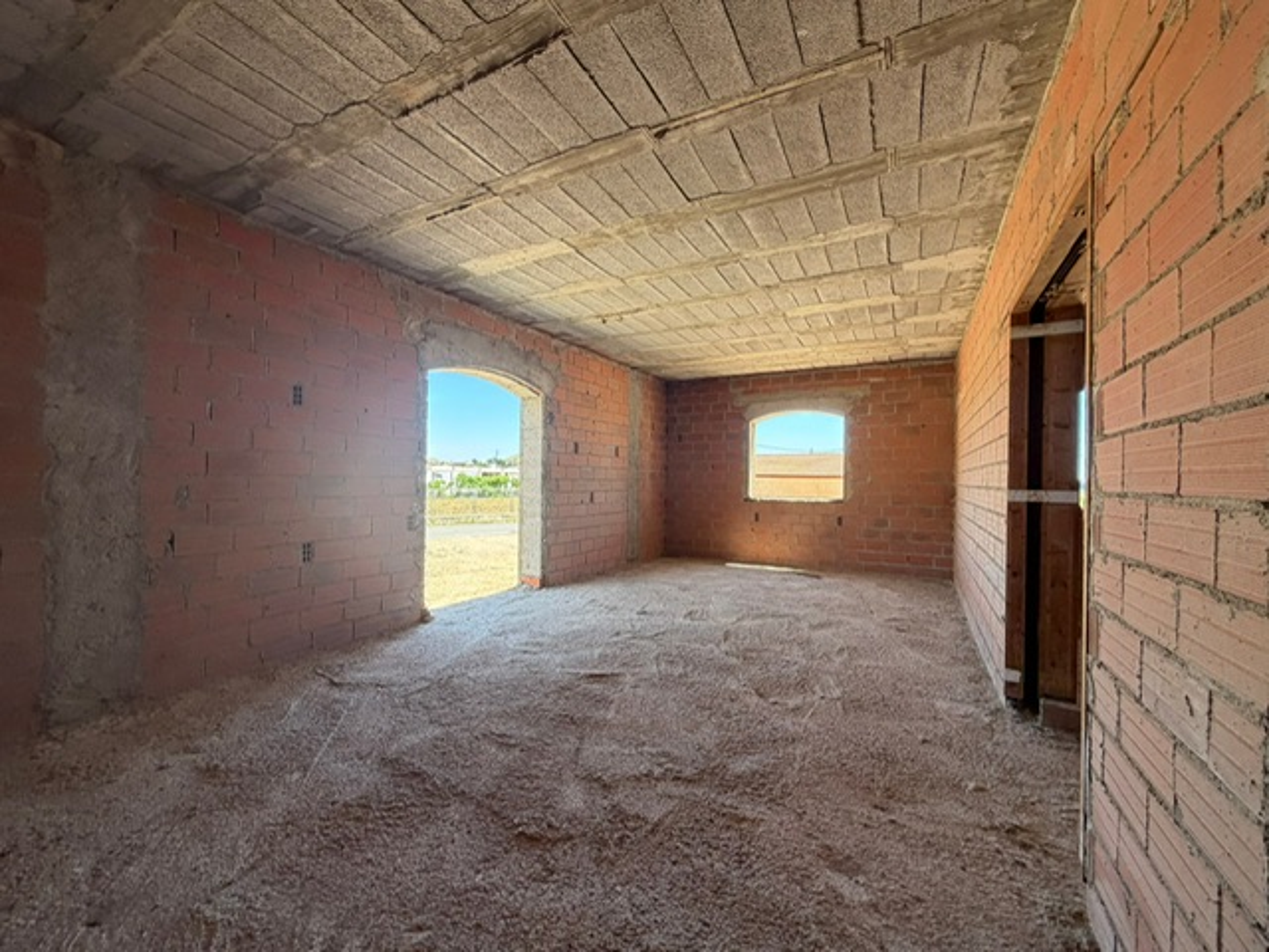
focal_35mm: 14
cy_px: 476
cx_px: 634
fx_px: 513
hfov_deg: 102.1
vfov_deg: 85.7
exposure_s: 1/121
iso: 160
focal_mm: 2.22
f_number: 2.2
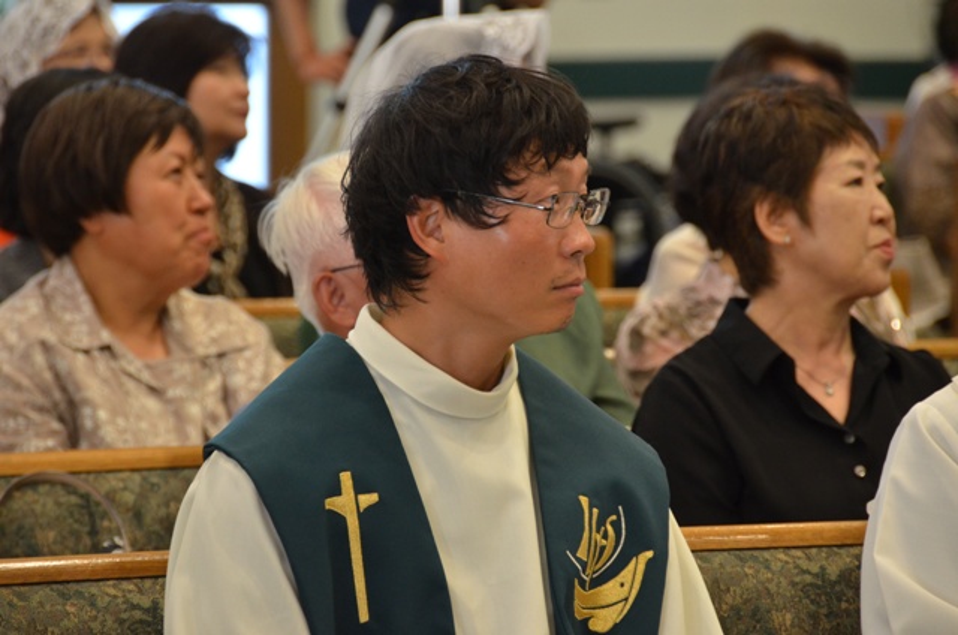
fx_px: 7967
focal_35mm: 300
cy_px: 318
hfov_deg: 6.9
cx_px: 479
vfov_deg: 4.6
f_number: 5.6
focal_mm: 200
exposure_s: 1/30
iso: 1600
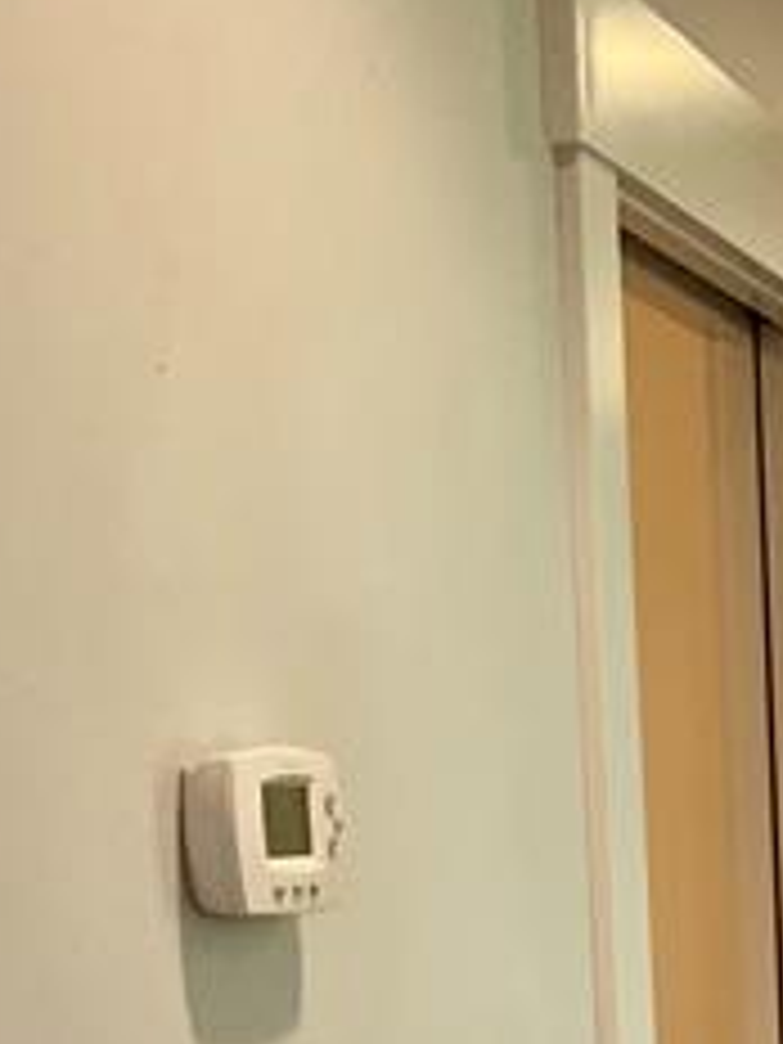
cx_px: 1152
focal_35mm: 96
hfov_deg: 14.4
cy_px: 1386
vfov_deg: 18.8
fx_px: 2895
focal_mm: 3
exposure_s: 1/60
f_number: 1.8
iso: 125
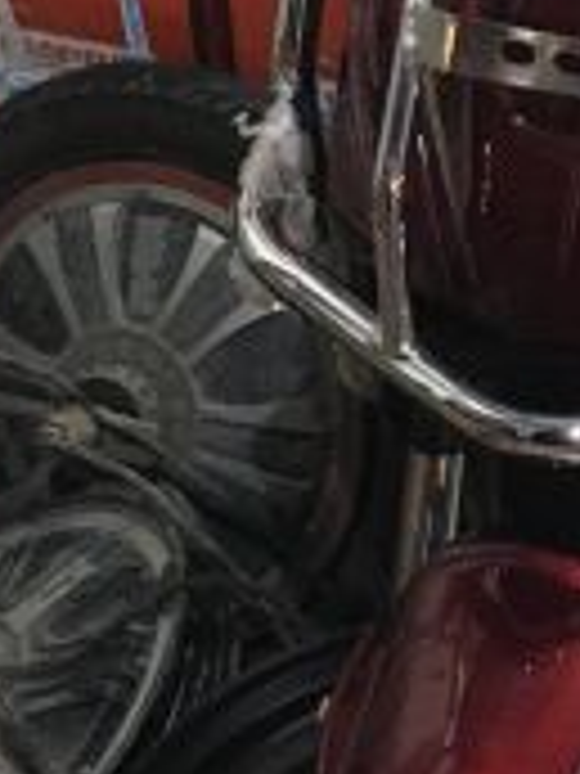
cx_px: 762
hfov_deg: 12.2
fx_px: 2636
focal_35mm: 118
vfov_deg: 16.5
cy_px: 90
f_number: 2.2
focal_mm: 4.15
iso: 400
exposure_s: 1/17
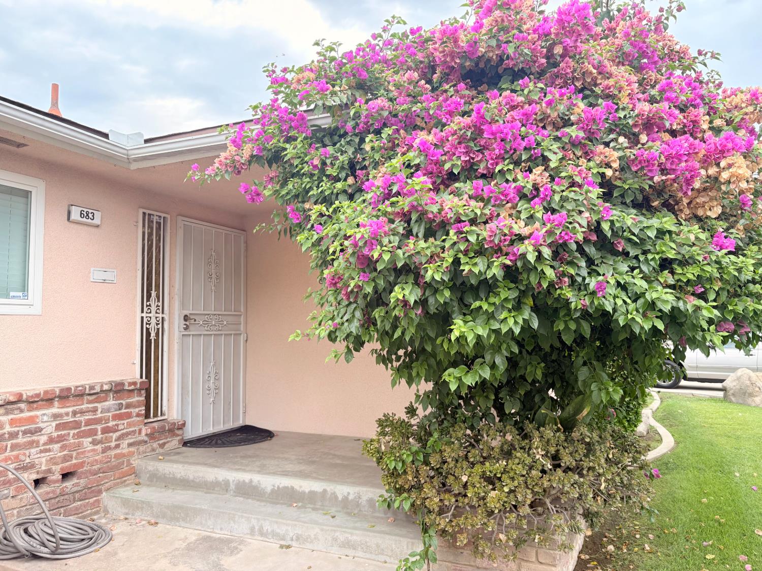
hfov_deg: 67.3
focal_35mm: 26
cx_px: 381
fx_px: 572
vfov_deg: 53.1
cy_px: 286
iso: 64
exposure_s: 1/280
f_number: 1.6
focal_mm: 5.96
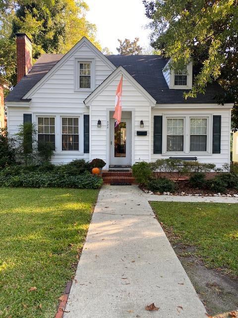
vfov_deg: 67.3
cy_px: 159
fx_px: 238
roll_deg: +0.0
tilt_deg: -3.0
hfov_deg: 53.1
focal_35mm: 26
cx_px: 119
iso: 32
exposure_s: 1/122
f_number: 1.8
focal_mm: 4.25
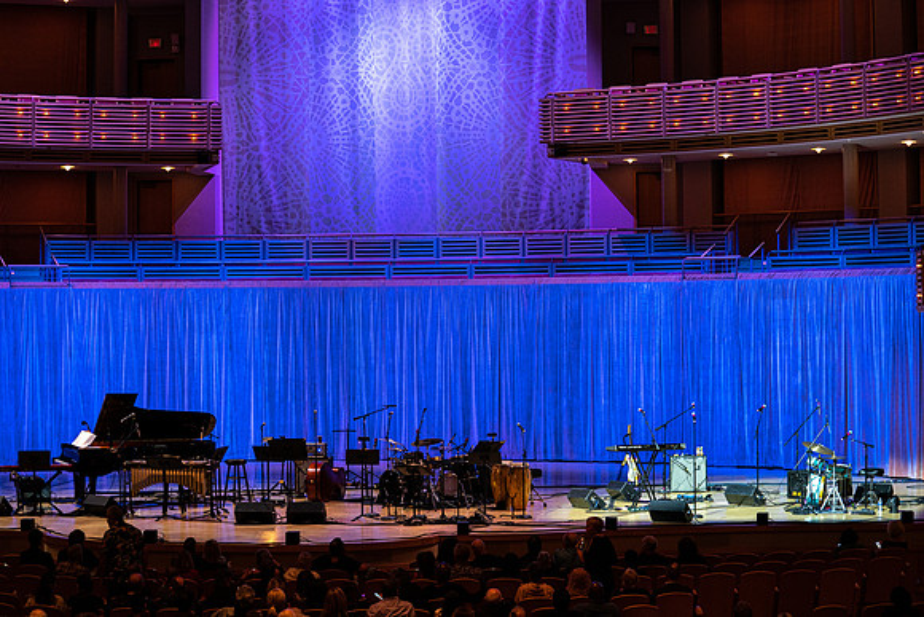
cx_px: 462
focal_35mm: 72
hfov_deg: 28.1
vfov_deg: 18.9
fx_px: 1848
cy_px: 308
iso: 3200
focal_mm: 70
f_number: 4
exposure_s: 1/50
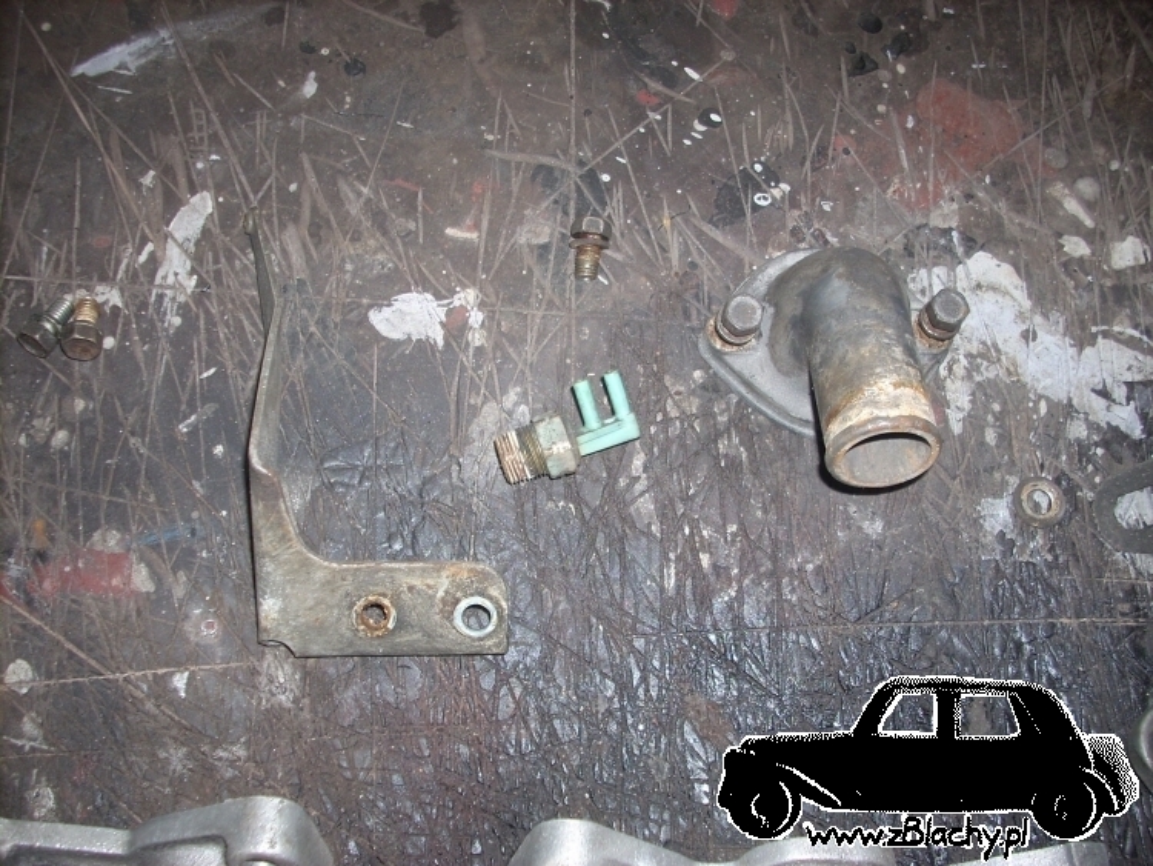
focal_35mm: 37
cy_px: 433
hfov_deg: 50.1
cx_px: 576
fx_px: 1233
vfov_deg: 38.7
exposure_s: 1/60
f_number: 2.8
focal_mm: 6.2
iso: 64
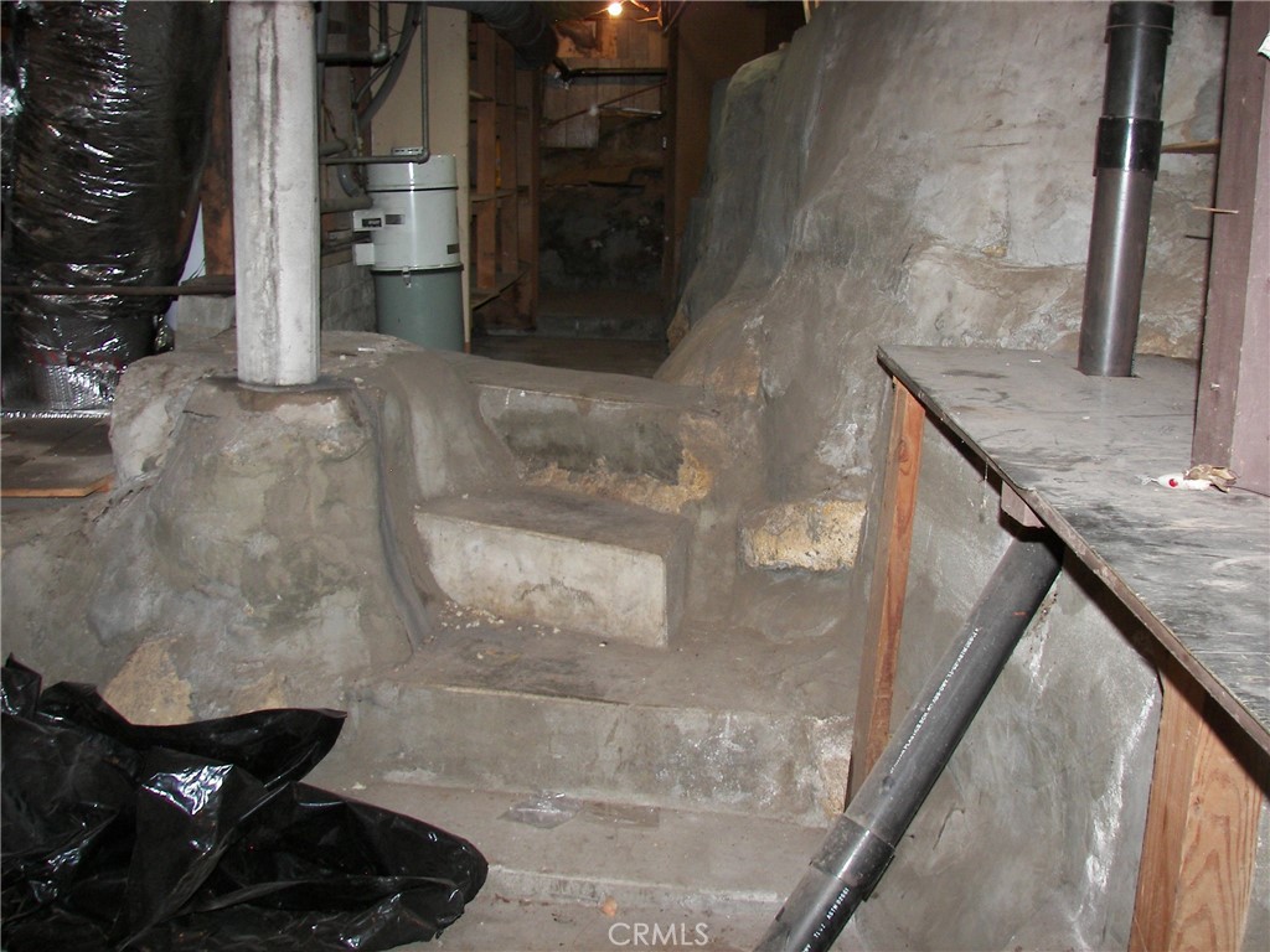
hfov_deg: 51.4
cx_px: 635
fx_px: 1321
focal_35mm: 36
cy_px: 476
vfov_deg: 39.7
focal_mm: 6
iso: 100
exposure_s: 1/30
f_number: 2.8
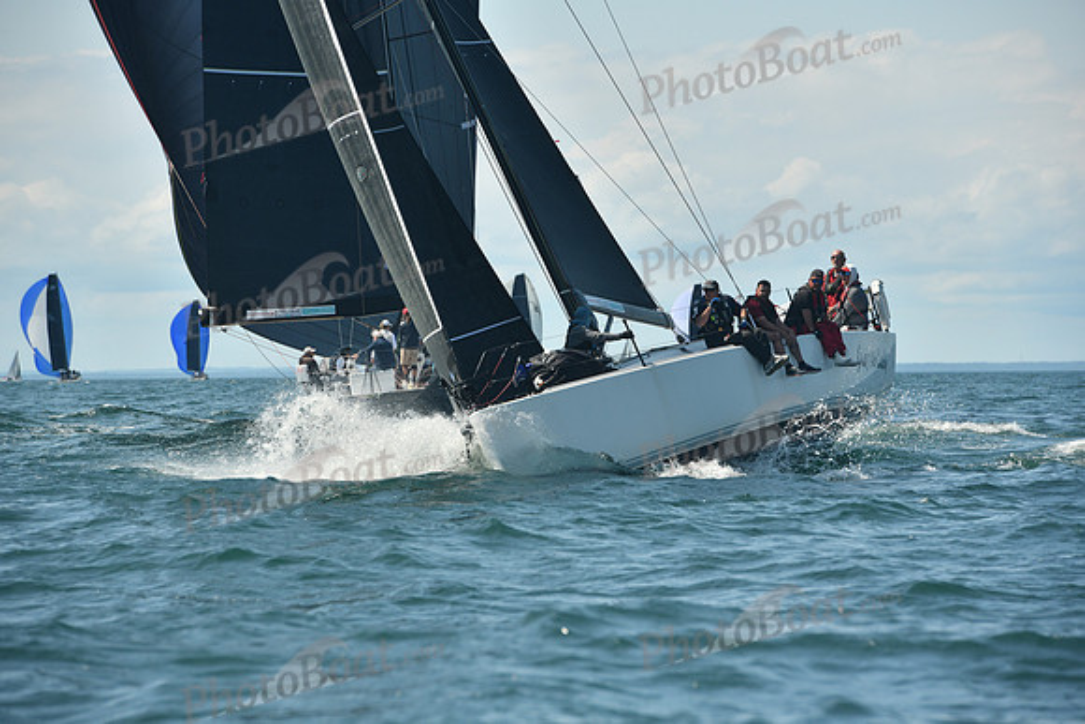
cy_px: 362
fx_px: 6029
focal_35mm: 200
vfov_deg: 6.9
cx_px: 542
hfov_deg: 10.3
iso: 320
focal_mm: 200
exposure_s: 1/640
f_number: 8
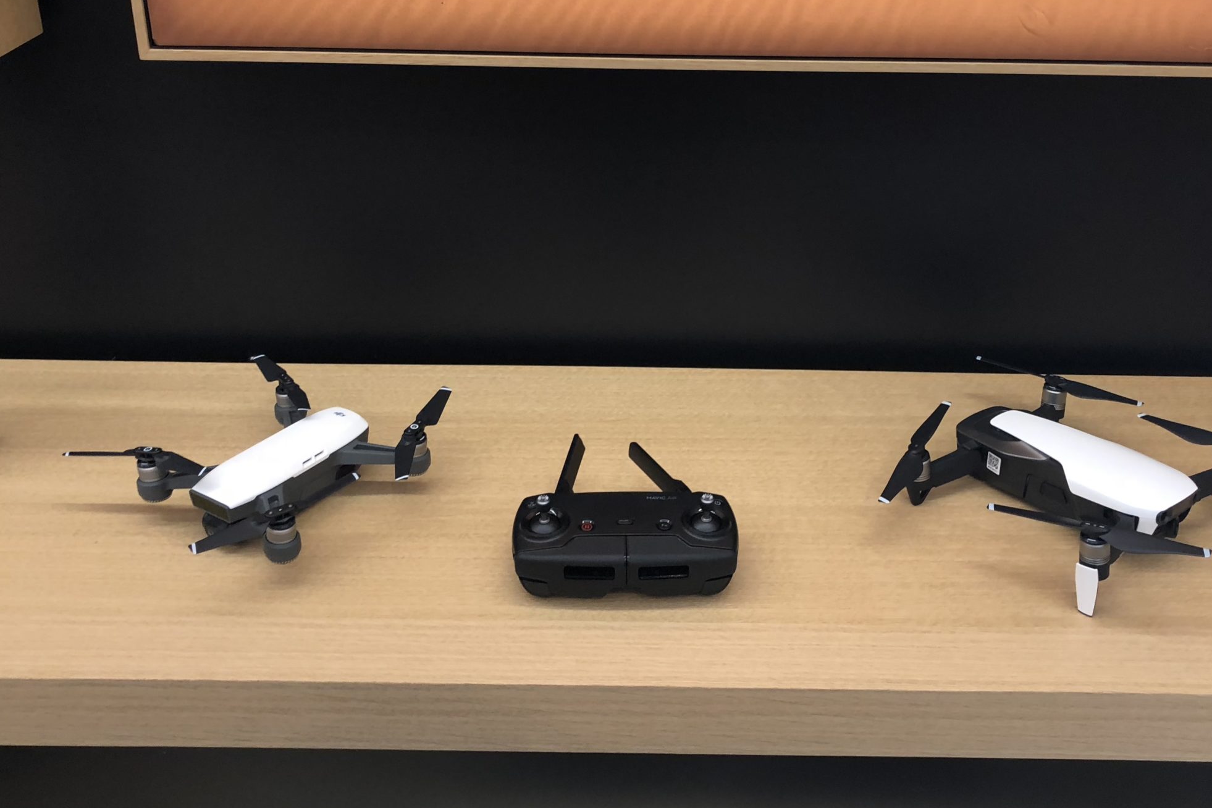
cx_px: 647
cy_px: 279
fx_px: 1279
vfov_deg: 34.8
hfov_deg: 50.7
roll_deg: +0.0
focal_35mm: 38
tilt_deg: -23.9
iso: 40
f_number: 1.8
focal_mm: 3.99
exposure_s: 1/30
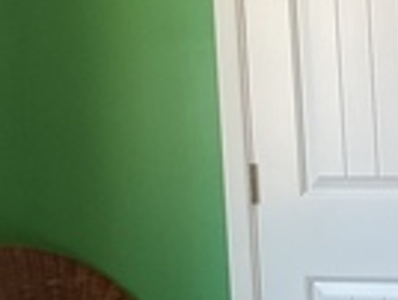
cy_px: 107
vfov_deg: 10.3
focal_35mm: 144
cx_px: 548
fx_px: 1659
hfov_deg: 13.1
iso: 50
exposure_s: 1/60
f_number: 1.8
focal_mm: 3
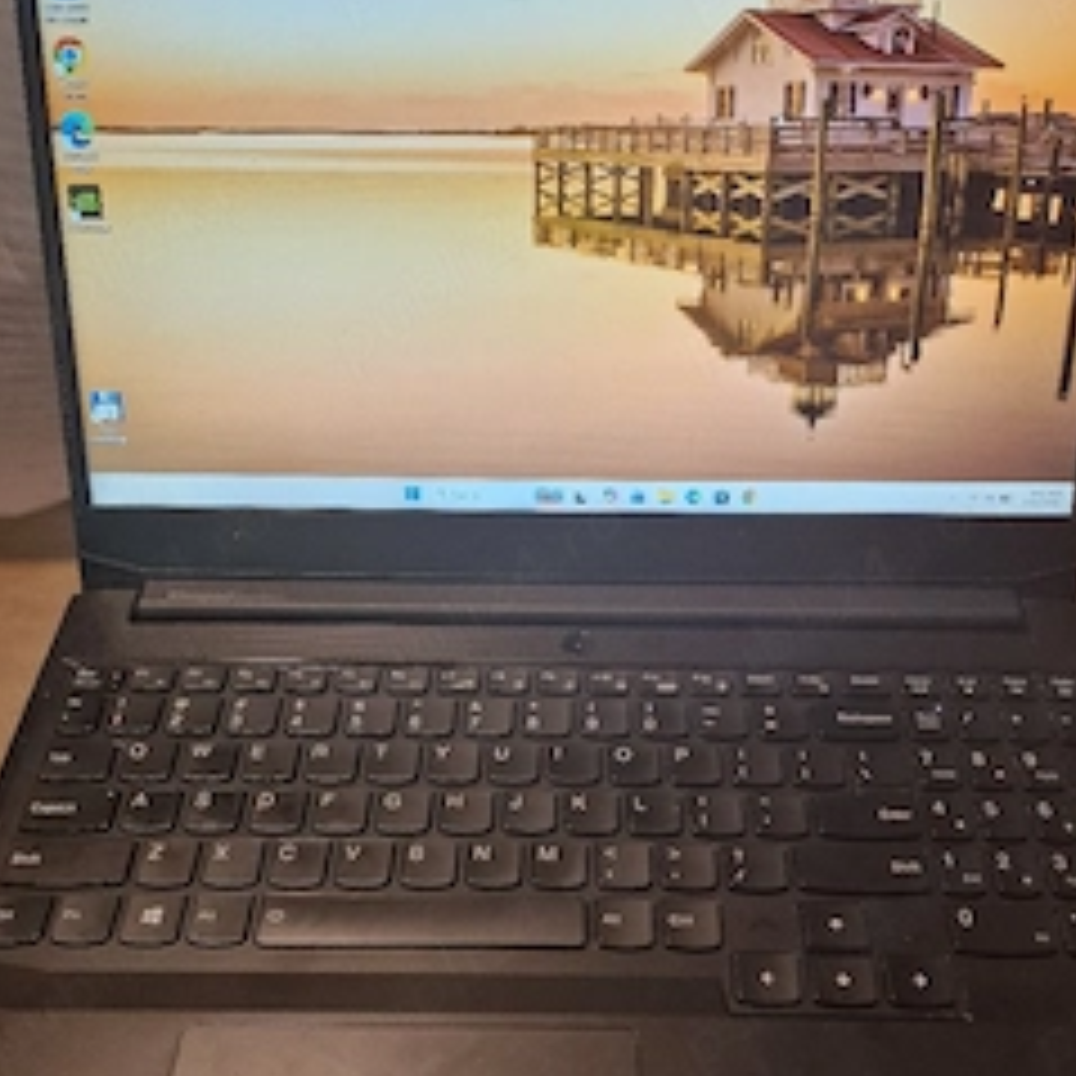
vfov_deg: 48.1
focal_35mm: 34
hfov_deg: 48.4
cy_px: 662
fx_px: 1196
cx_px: 567
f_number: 1.8
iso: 200
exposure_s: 1/100
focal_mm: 6.4
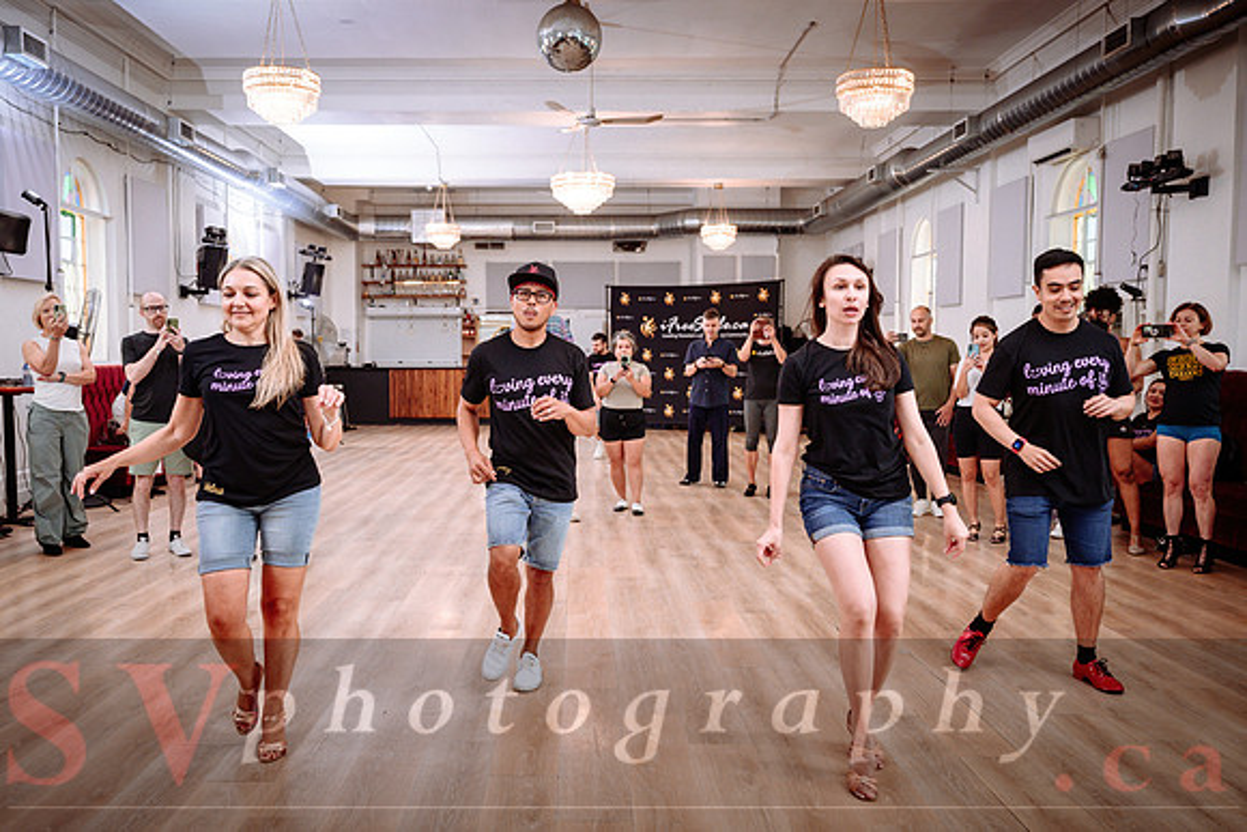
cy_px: 454
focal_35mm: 31
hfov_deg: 60.0
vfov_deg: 42.2
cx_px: 569
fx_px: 1078
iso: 1000
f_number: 2.8
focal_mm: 26
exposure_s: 1/250
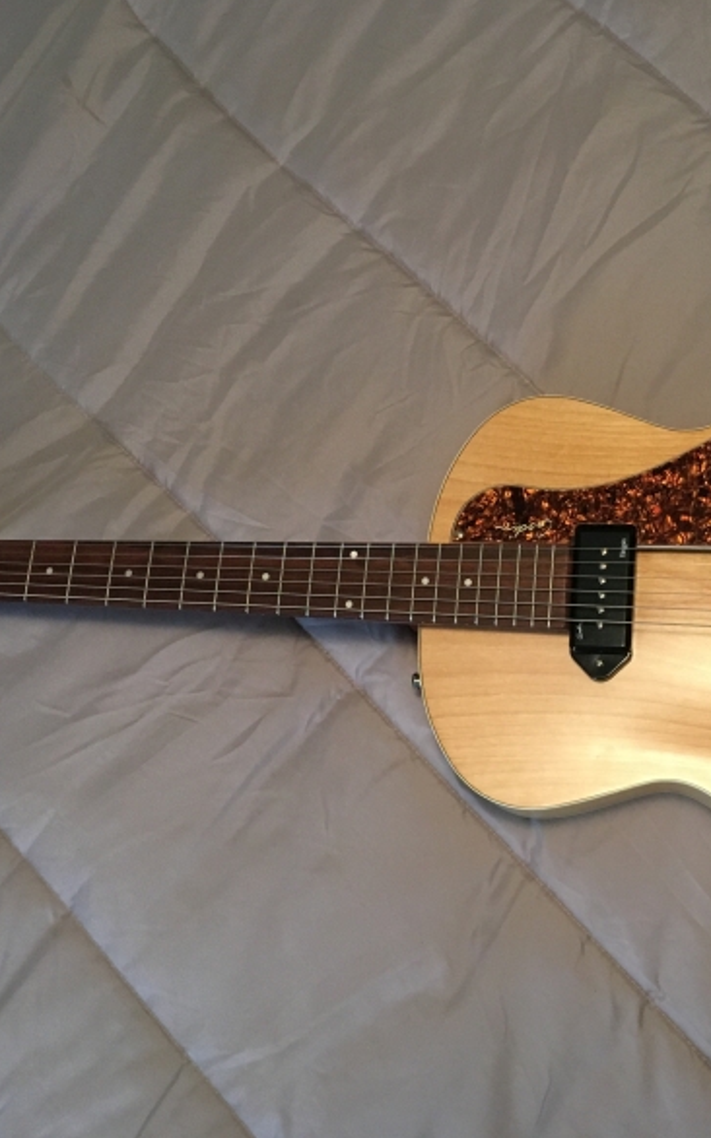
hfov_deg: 30.2
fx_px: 1303
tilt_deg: -75.4
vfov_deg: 47.2
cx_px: 507
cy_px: 559
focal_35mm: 42
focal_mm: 4.15
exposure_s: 1/30
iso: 160
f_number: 2.2
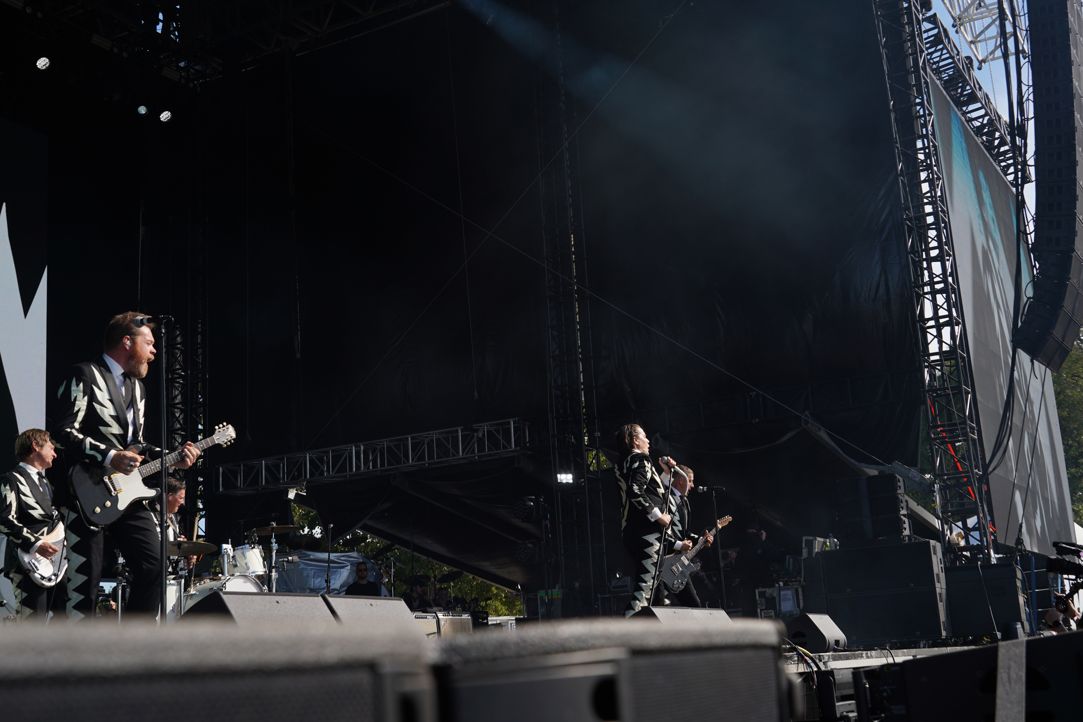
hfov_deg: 45.4
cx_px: 542
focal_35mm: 43
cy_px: 361
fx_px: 1293
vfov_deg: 31.2
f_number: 8
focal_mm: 43
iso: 100
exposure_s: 1/250
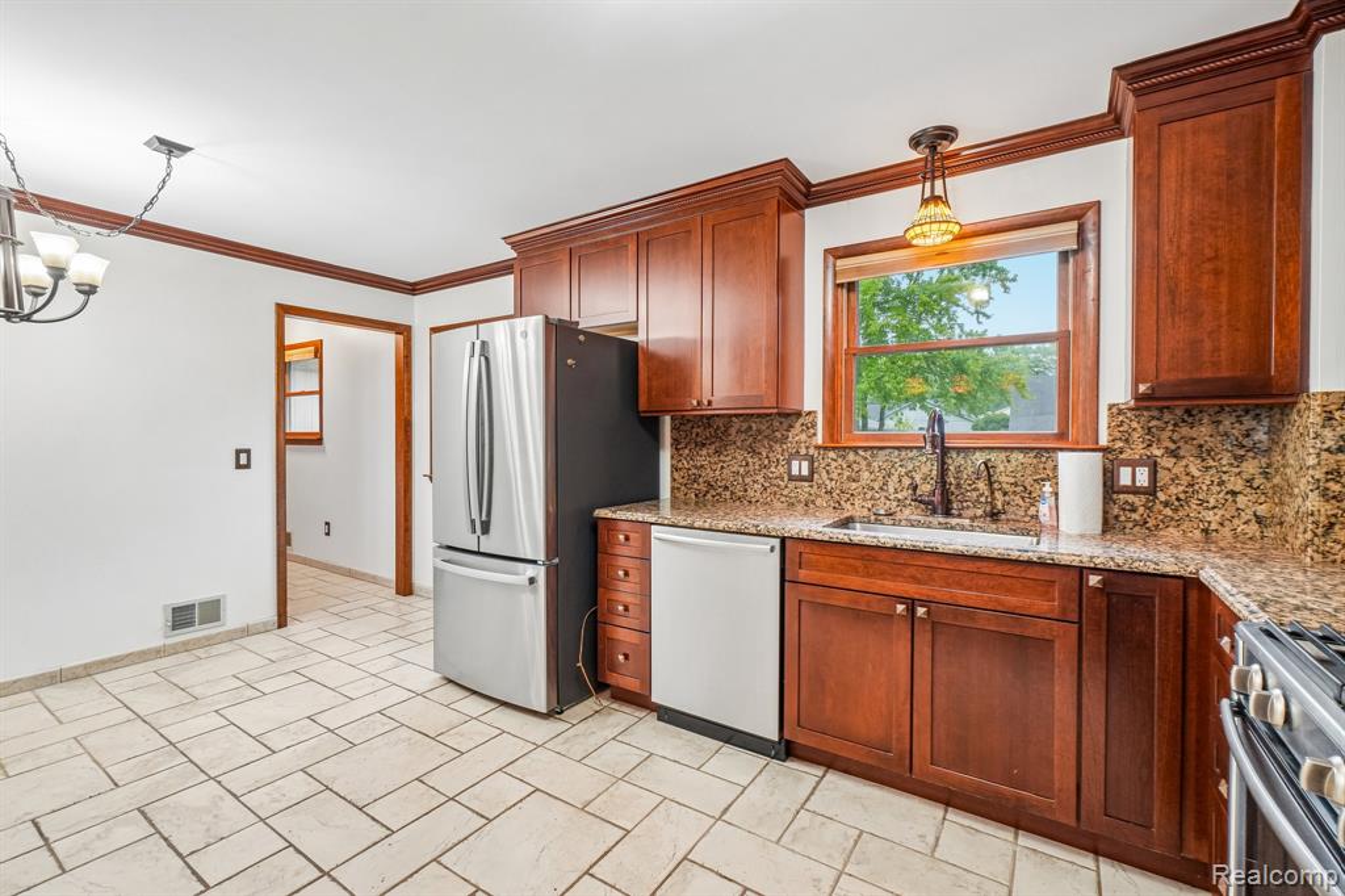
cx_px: 672
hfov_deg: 100.4
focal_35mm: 15
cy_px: 448
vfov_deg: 77.3
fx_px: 560
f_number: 8
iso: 400
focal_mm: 10
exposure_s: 1/6
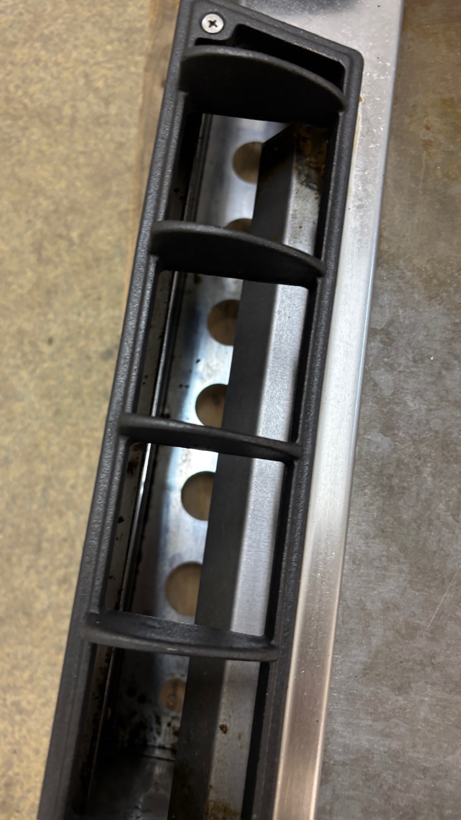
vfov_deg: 66.1
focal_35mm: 29
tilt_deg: -81.0
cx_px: 183
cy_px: 401
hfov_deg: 40.0
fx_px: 630
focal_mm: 5.96
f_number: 1.6
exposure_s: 1/50
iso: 200
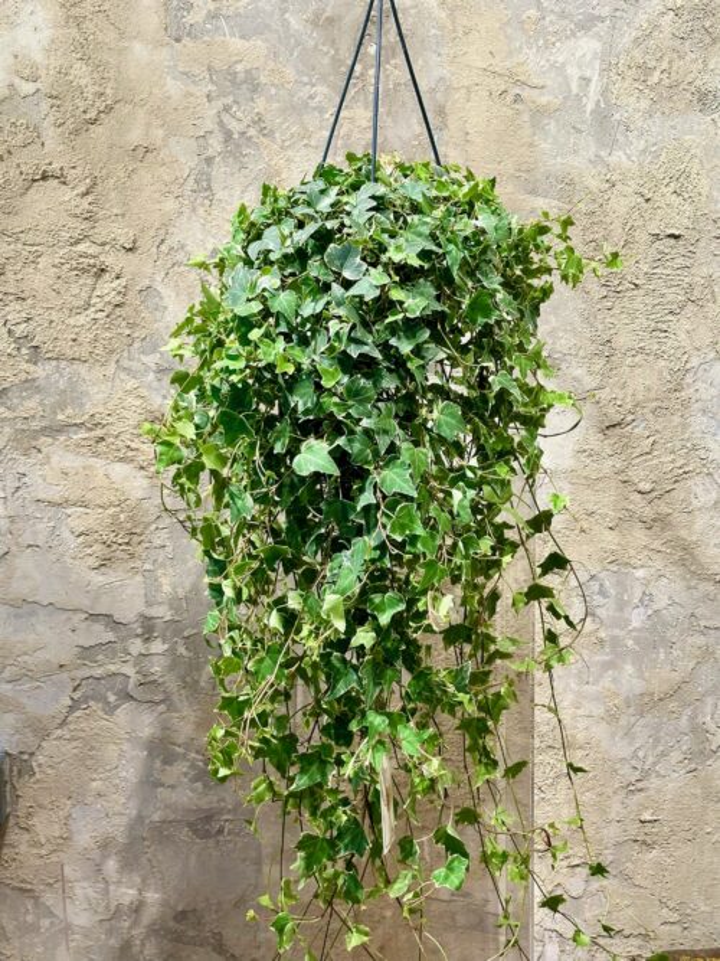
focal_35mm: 48
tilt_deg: -12.3
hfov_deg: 30.3
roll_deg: +0.6
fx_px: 1332
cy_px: 480
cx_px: 360
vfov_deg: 39.7
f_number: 1.78
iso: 64
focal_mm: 6.86
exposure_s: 1/100
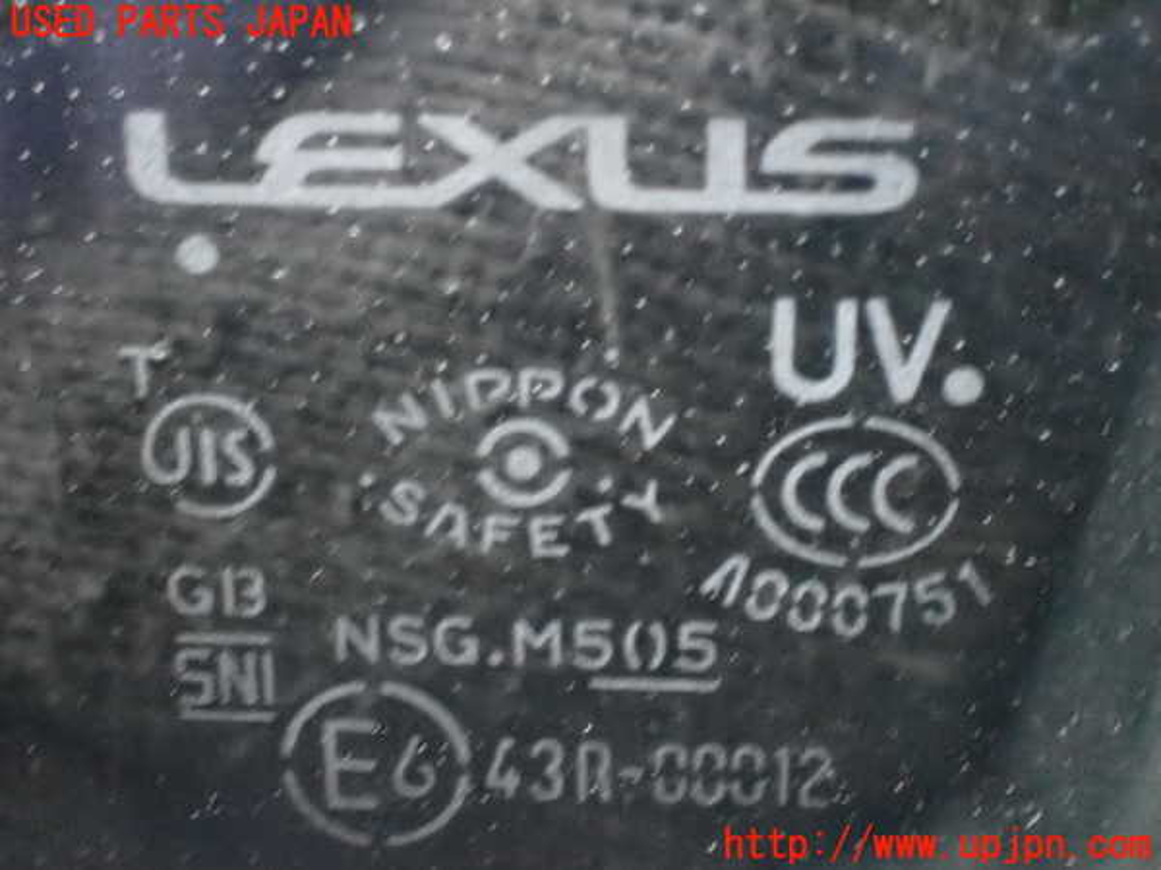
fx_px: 2381
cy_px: 435
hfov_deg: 27.4
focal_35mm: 71
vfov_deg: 20.7
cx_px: 580
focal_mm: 12.73
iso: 6400
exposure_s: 1/50
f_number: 3.9
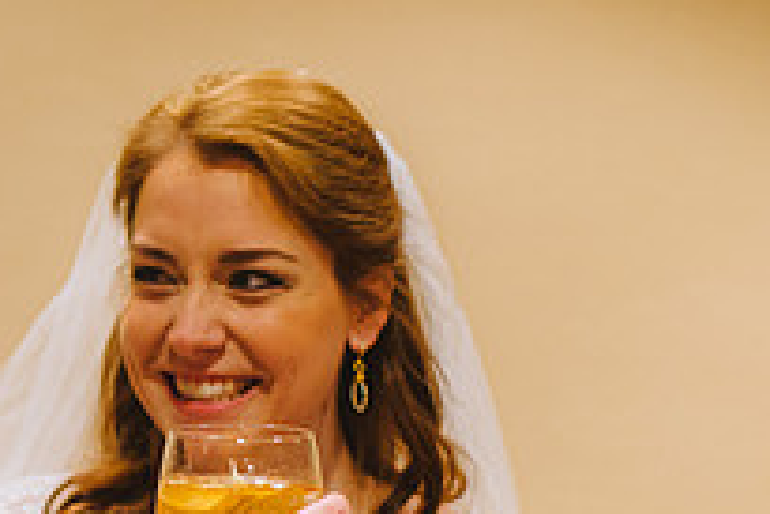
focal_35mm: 99
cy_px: 662
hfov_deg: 20.6
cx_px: 331
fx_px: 2119
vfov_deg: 13.4
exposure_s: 1/160
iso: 1250
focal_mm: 35
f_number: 2.5
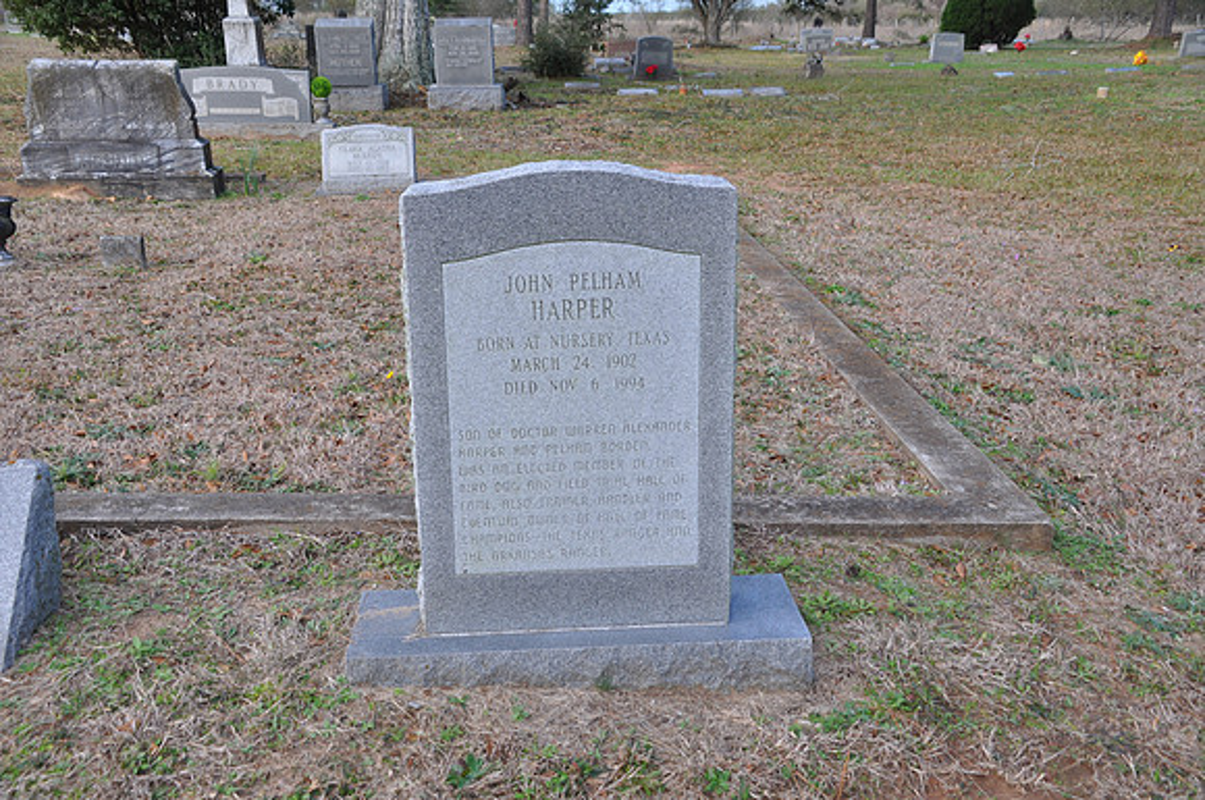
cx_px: 602
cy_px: 400
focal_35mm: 39
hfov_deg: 49.6
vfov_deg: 34.1
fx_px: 1304
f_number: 7.1
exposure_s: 1/50
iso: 200
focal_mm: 26
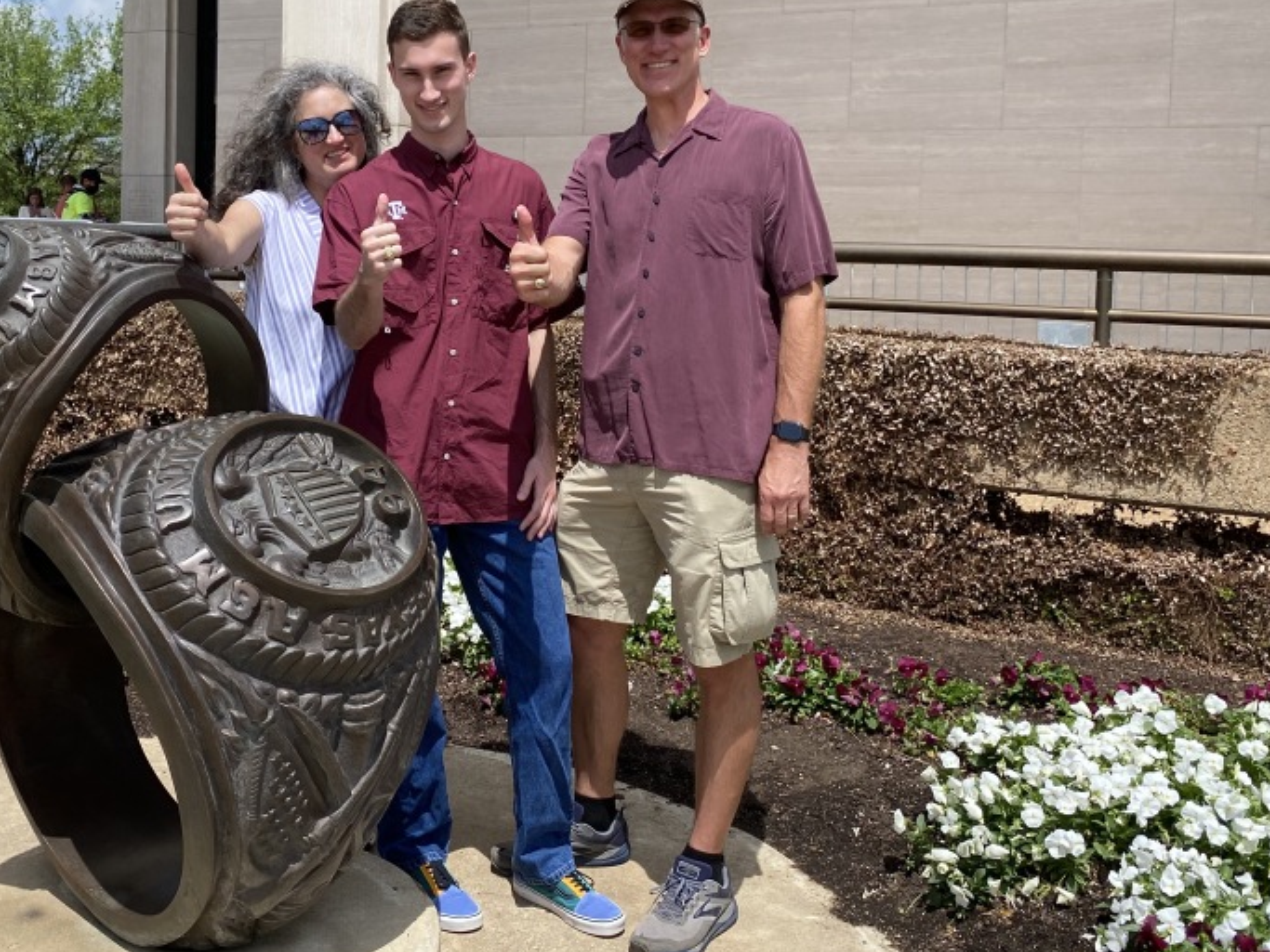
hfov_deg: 47.4
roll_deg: -2.1
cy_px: 290
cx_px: 472
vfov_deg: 36.3
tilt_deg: -2.3
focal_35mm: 39
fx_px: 1431
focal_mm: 4.25
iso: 32
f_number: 1.8
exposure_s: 1/2967
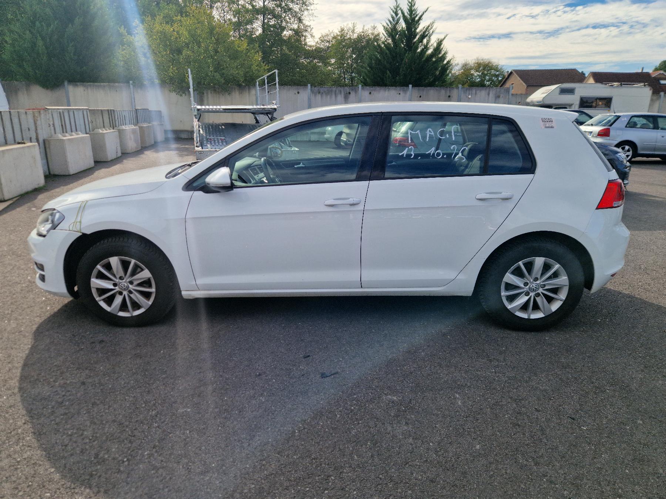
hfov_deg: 73.9
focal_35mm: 23
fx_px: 443
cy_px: 250
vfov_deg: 58.9
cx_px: 333
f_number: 1.8
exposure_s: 1/1250
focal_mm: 5.4
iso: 50
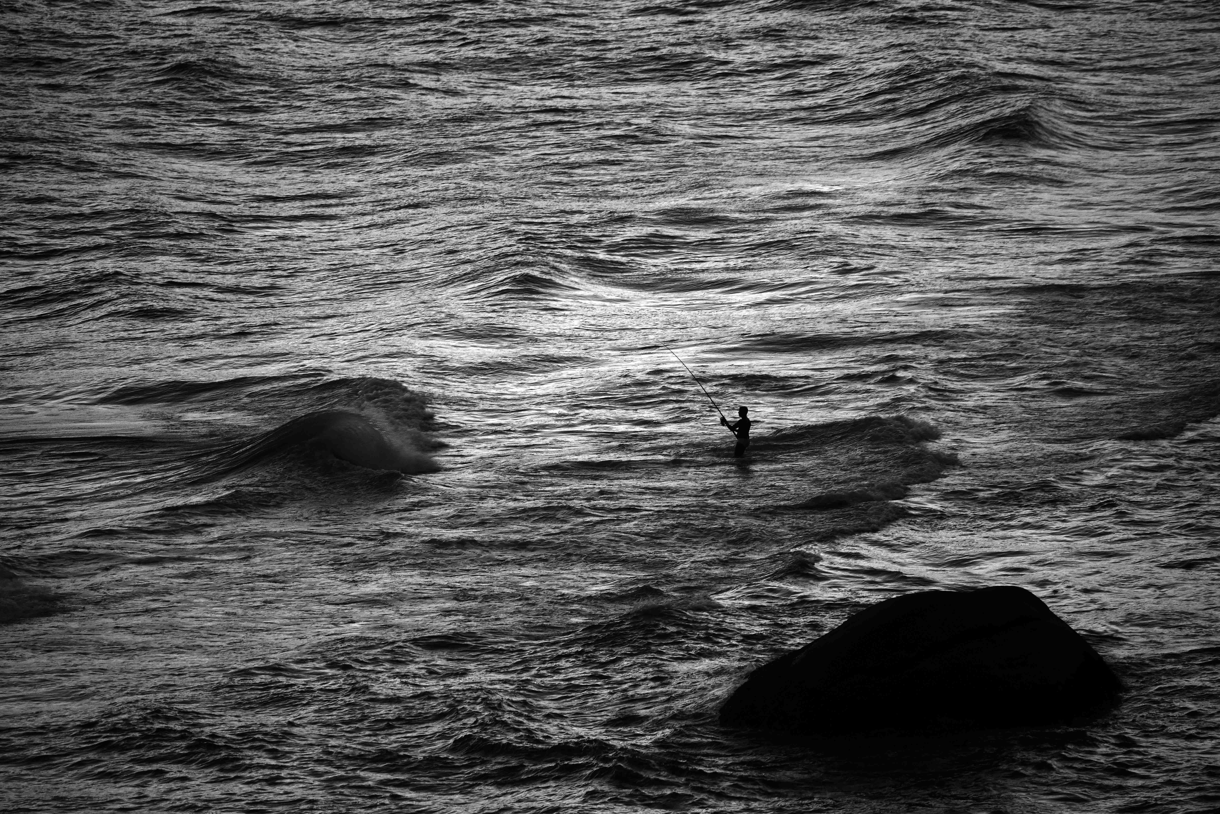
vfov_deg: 2.3
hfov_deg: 3.4
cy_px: 407
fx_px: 20339
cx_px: 610
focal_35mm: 600
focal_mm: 600
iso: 400
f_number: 7.1
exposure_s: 1/100
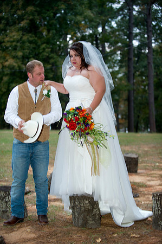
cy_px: 122
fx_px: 474
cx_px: 81
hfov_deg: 19.4
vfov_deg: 28.9
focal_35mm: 70
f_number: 2.8
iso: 800
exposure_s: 1/50
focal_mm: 70
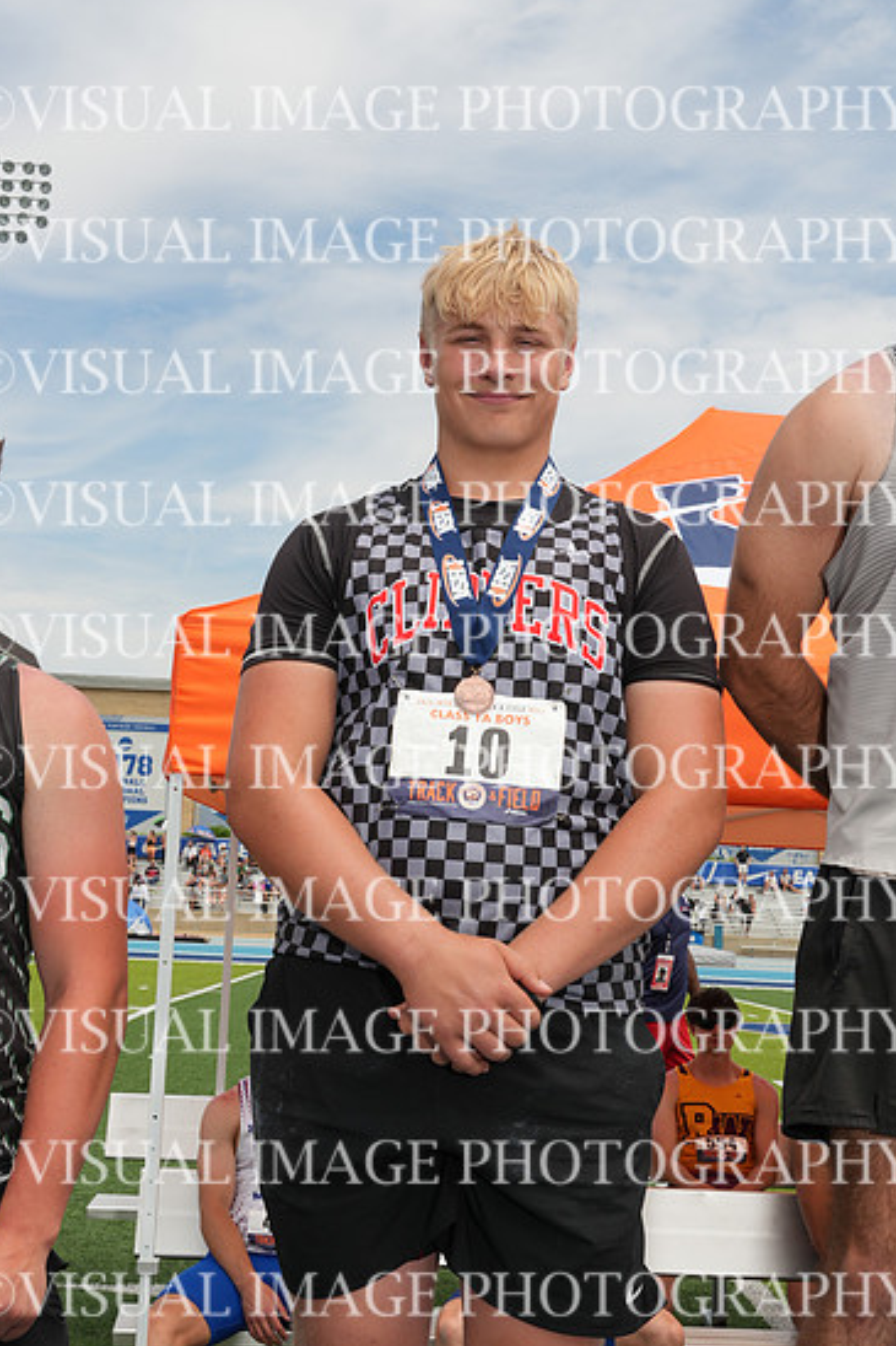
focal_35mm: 54
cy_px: 700
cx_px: 442
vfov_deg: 36.9
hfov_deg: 25.0
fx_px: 2017
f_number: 11
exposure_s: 1/160
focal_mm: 34
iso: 100
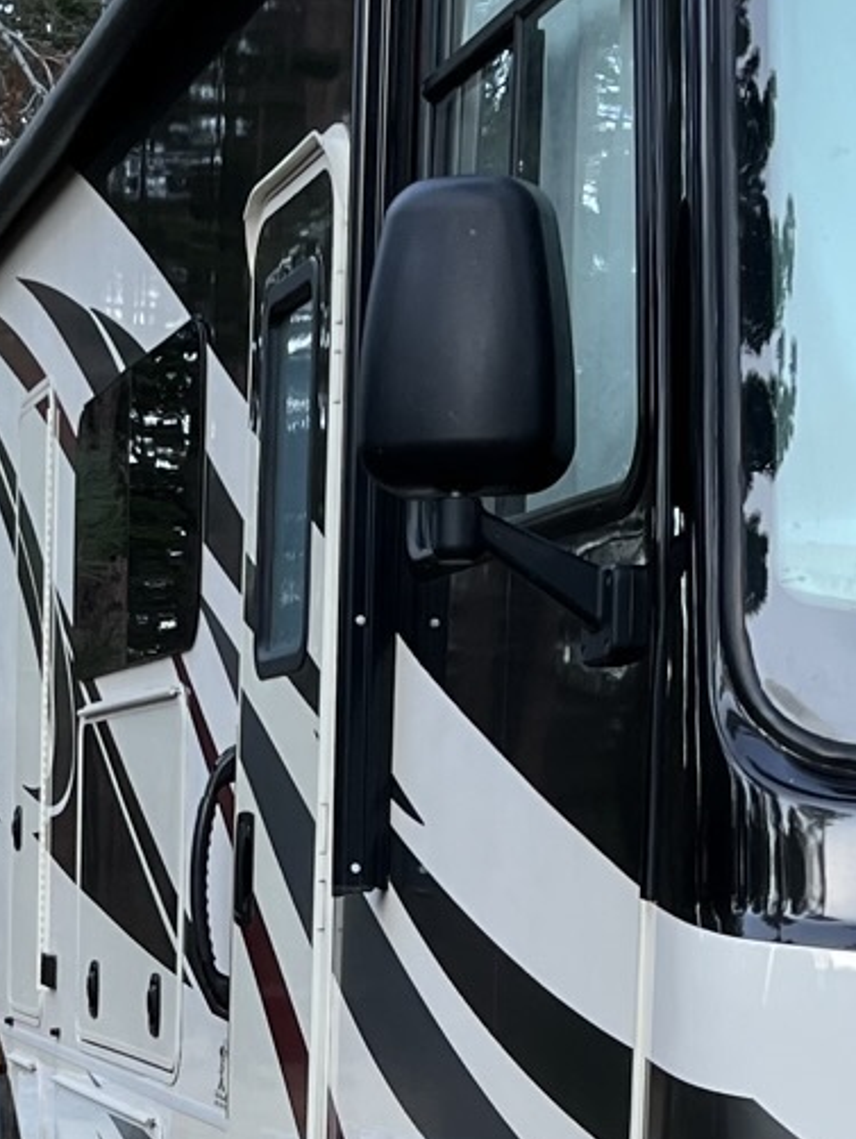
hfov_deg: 13.9
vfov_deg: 17.9
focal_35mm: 106
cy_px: 1264
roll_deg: -0.3
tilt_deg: -7.6
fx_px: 3492
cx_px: 202
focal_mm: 5.1
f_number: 1.6
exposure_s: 1/121
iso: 50
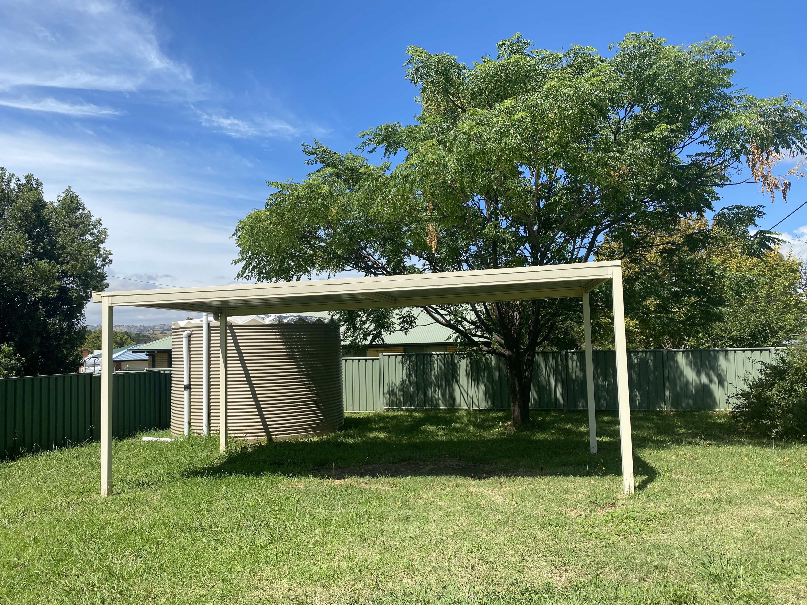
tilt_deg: +1.9
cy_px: 302
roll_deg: +1.3
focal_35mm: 26
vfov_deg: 53.1
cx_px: 404
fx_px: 606
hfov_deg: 67.3
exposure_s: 1/2625
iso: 32
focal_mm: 4.25
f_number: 1.8
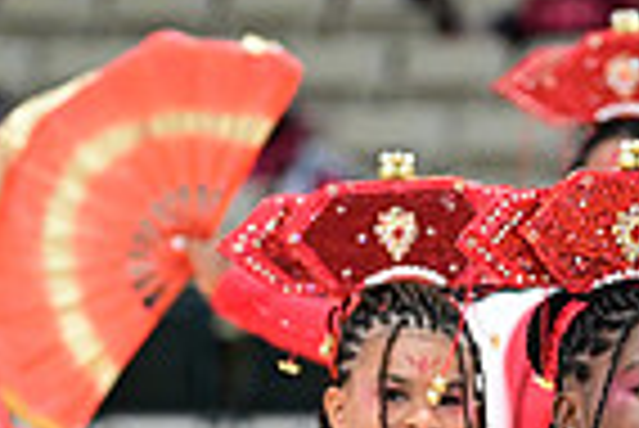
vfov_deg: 2.8
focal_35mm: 497
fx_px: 8831
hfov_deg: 4.1
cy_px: 730
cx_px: 616
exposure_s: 1/1000
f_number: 3.2
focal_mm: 122
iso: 6400
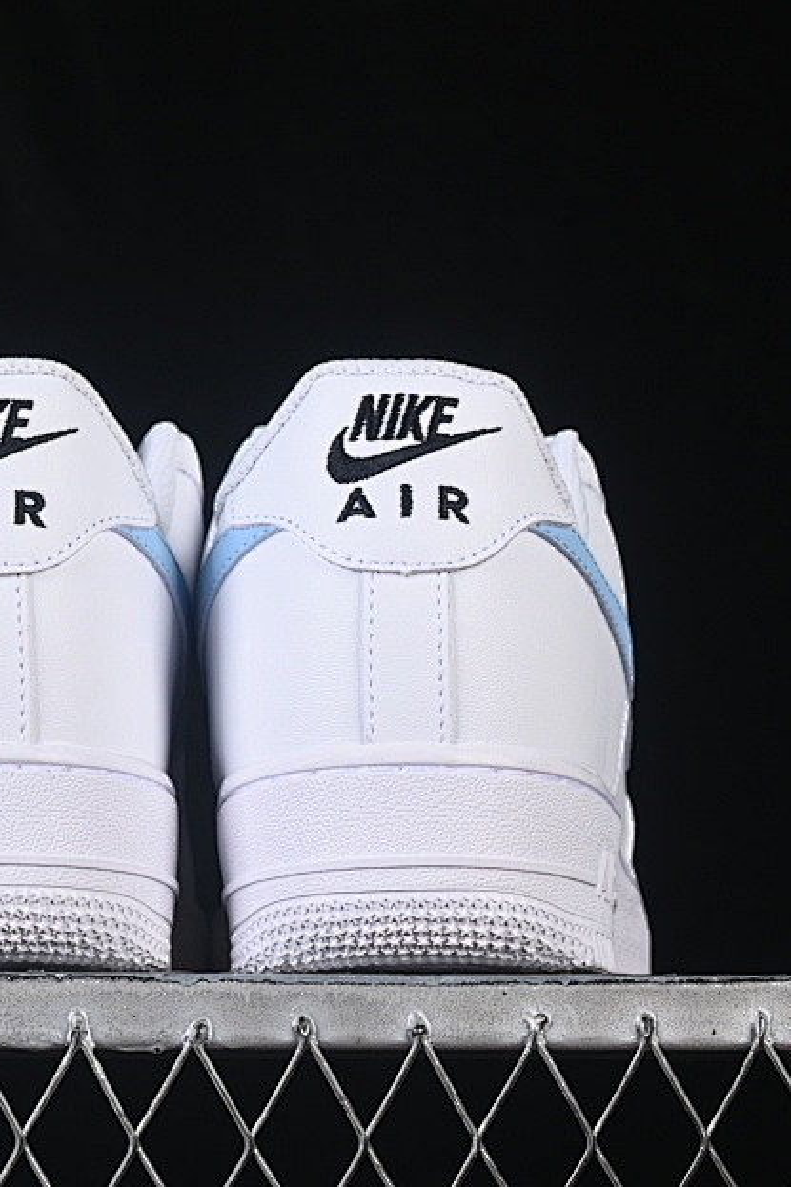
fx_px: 4287
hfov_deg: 10.5
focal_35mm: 130
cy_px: 547
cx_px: 206
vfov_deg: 15.8
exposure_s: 1/80
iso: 160
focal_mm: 50
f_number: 8
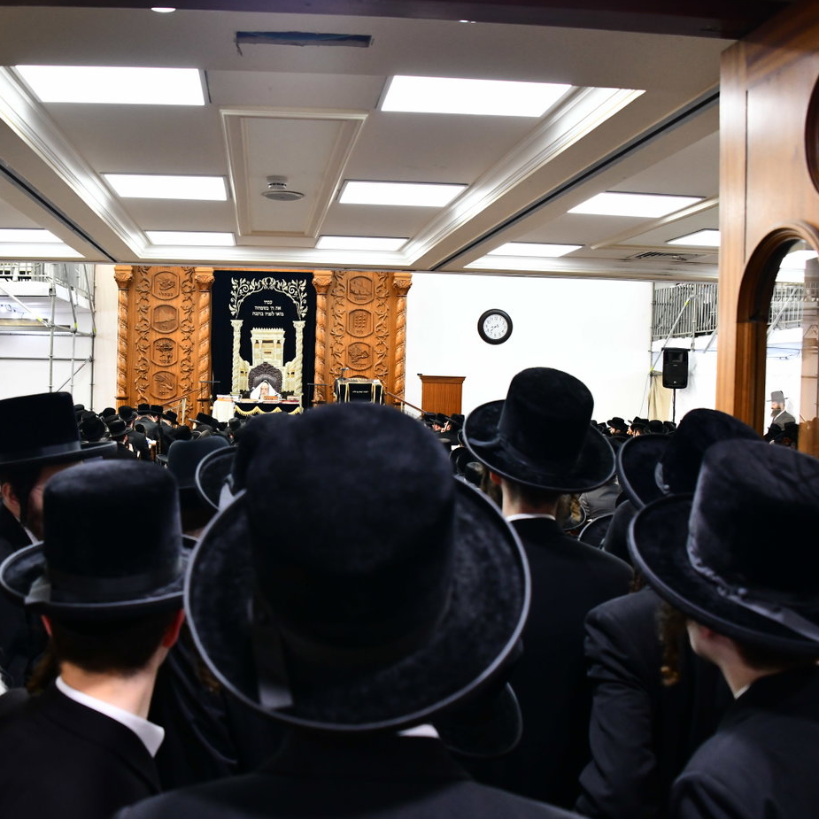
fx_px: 964
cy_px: 410
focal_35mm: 36
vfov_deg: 46.0
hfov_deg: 45.6
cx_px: 297
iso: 2000
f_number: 5.6
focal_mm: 28
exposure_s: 1/160
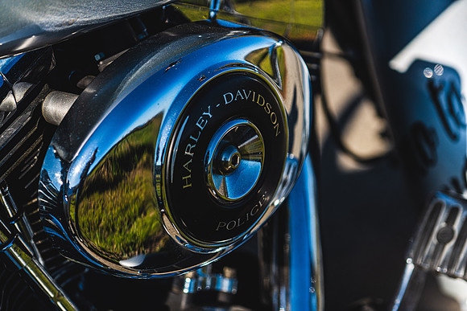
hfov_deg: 16.8
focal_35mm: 122
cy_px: 156
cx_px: 234
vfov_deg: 11.2
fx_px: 1583
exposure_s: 1/1250
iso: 125
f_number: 4
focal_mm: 122
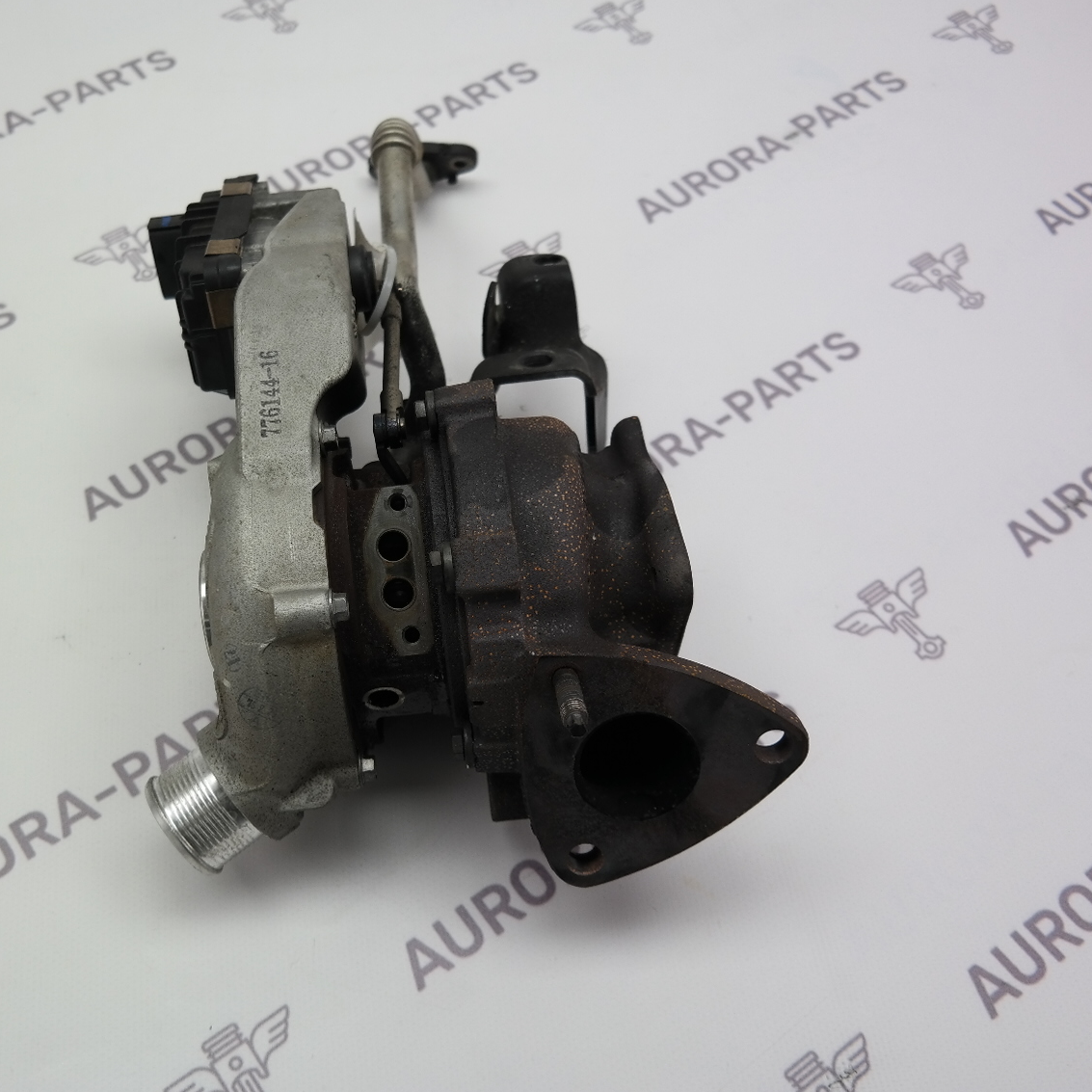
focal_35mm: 35
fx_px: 1249
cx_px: 387
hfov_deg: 46.7
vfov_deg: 47.2
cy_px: 550
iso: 100
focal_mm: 18
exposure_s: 1/80
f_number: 3.5
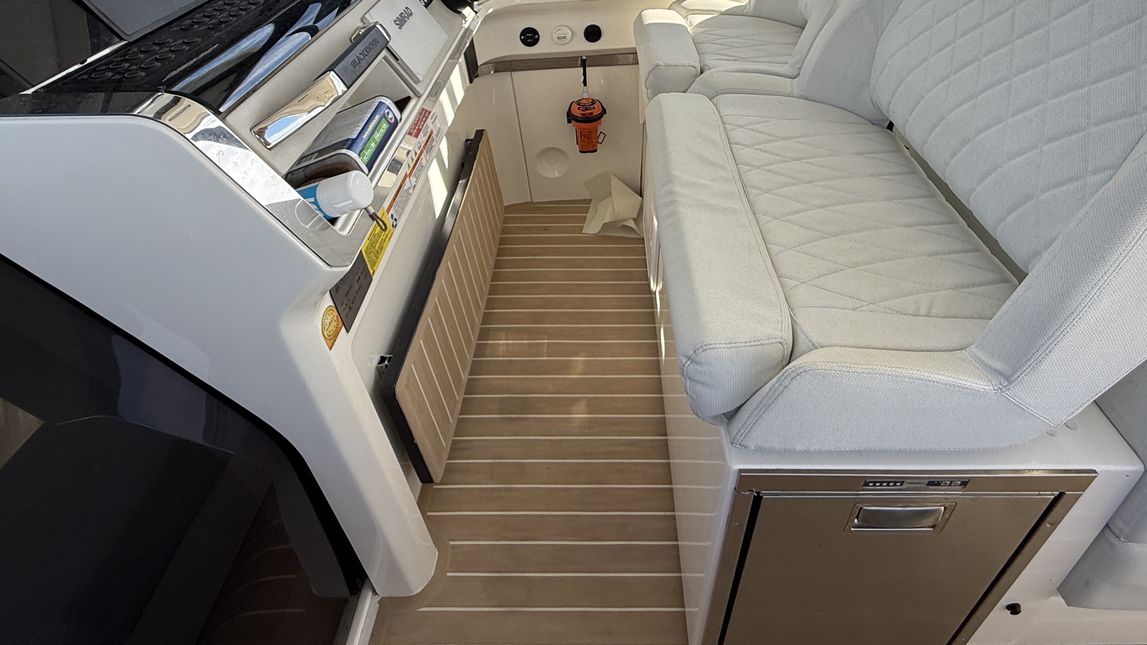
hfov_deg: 86.5
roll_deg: +0.8
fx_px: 608
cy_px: 161
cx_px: 604
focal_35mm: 20
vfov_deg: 53.4
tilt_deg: -30.0
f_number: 2.2
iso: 50
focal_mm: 2.22
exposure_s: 1/472
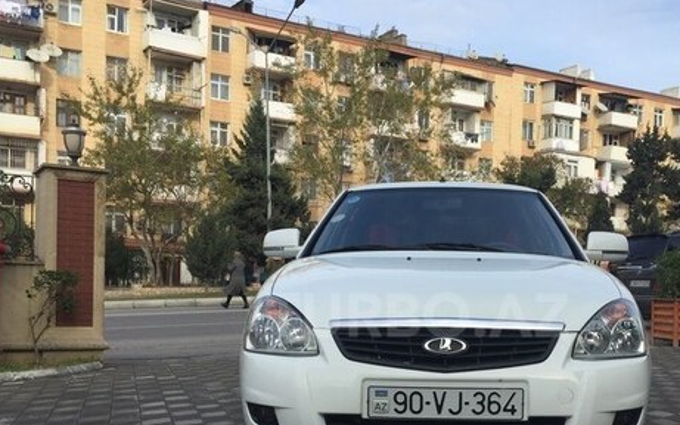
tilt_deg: -2.0
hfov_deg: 45.0
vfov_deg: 28.8
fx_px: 815
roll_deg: -1.8
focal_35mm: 44
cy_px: 315
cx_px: 417
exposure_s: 1/1464
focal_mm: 4.15
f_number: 2.2
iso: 32
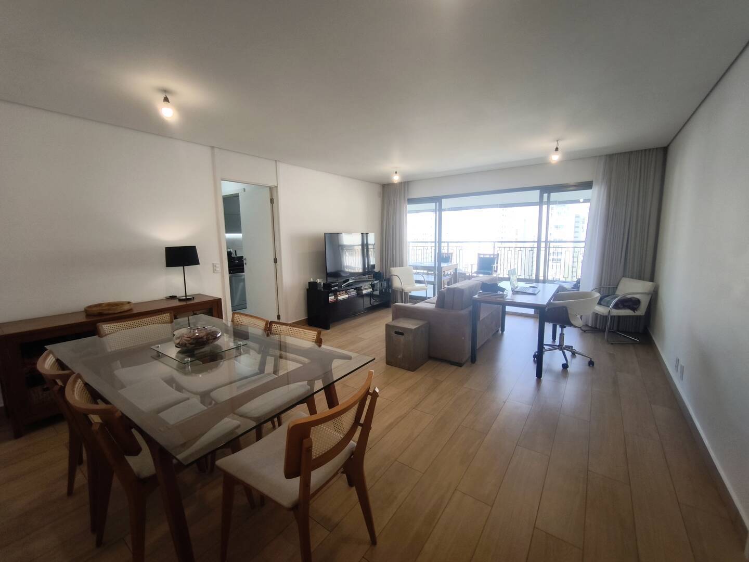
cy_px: 281
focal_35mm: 15
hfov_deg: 98.2
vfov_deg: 81.7
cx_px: 374
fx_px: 325
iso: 64
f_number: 2.2
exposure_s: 1/120
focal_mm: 1.91
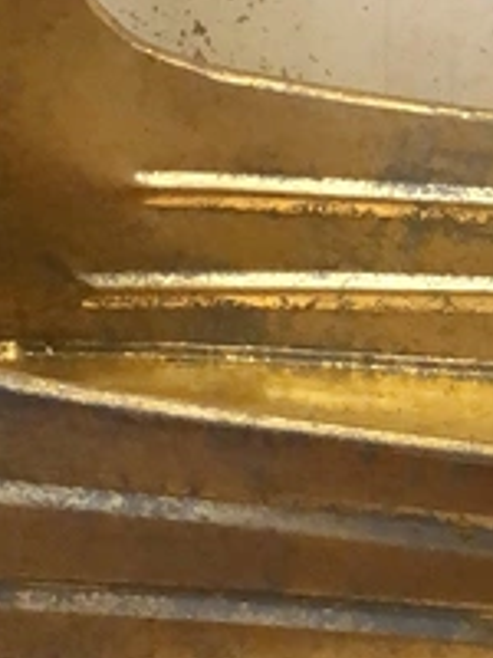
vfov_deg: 14.4
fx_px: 2602
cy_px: 227
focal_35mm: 137
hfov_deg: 10.8
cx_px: 358
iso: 320
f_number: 1.8
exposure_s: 1/50
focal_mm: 4
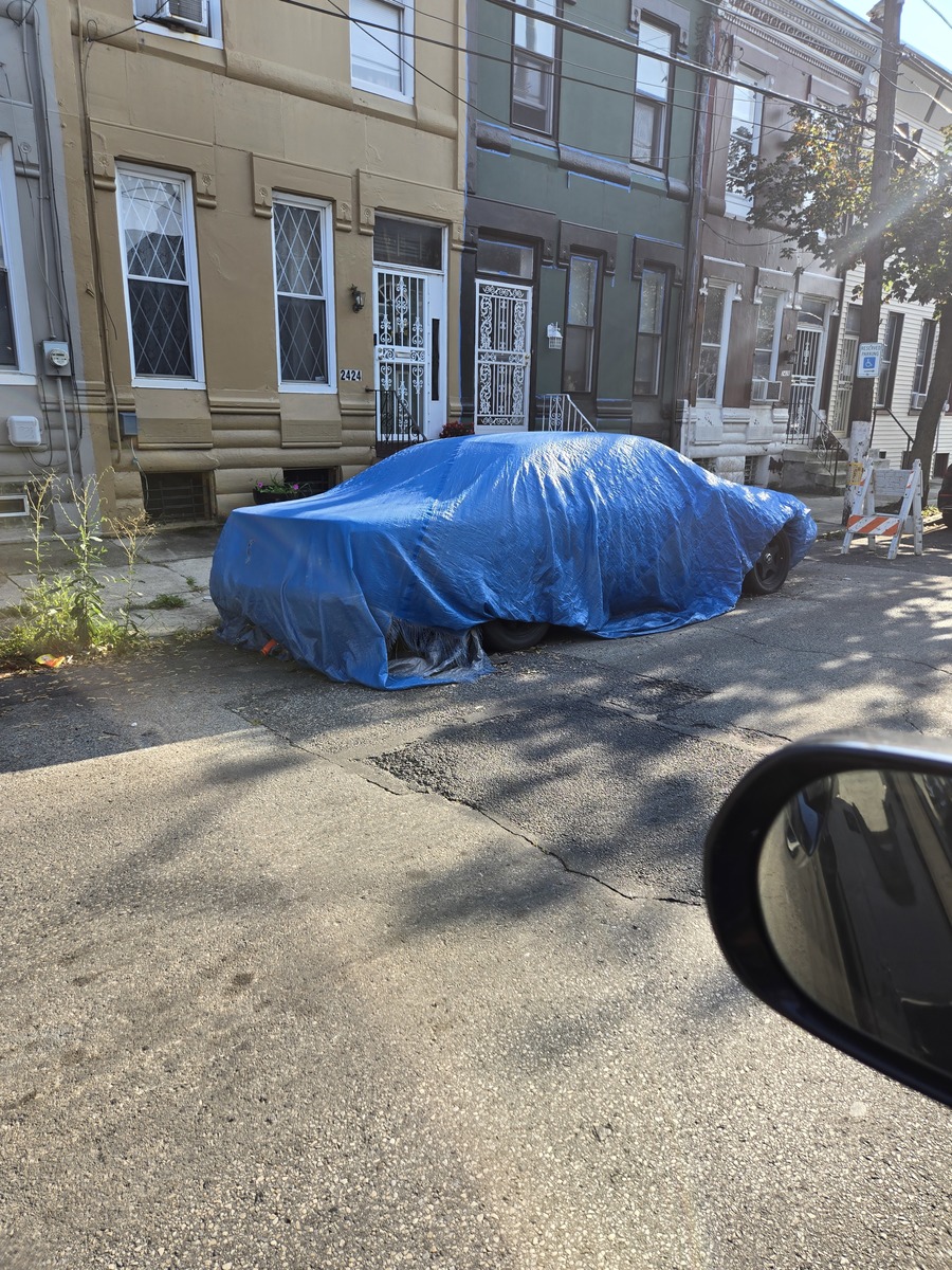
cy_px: 635
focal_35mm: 23
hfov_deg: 58.9
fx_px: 843
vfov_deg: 73.9
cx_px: 476
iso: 25
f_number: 1.8
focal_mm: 5.4
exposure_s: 1/424
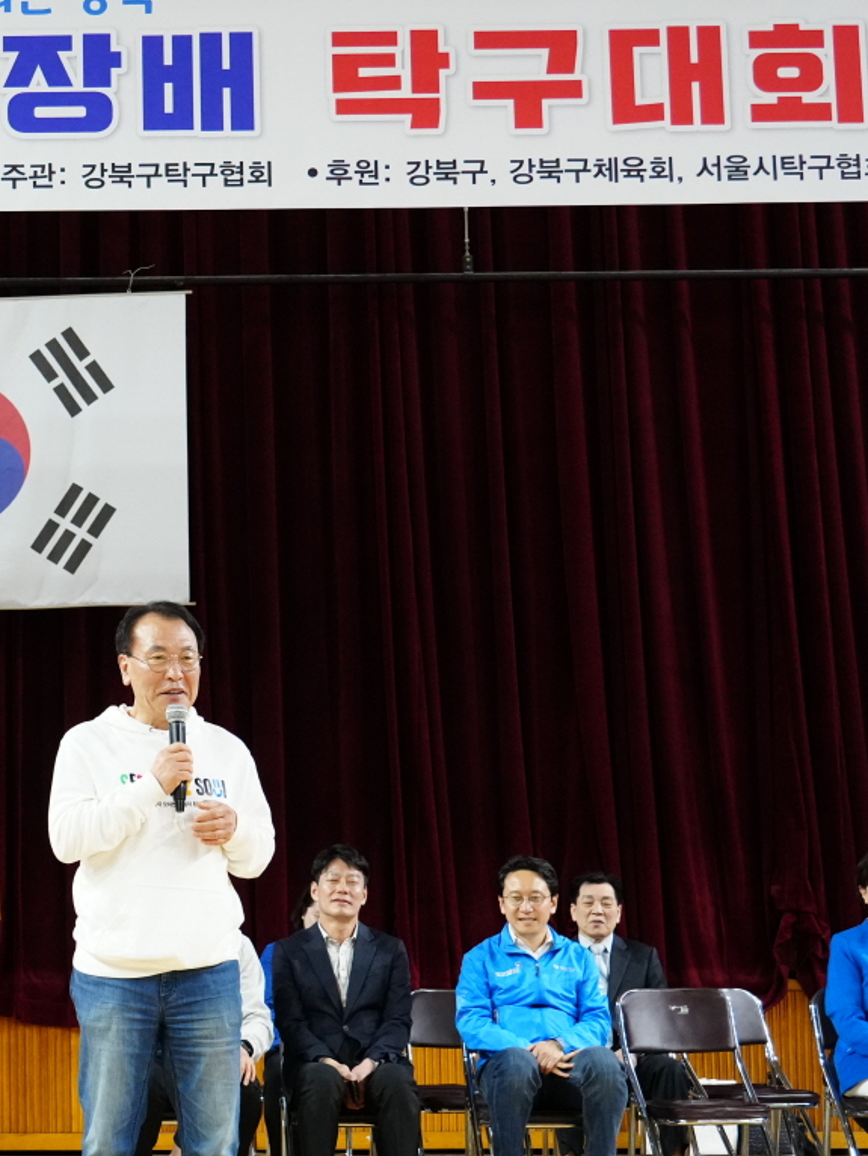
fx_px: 2339
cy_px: 646
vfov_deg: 27.7
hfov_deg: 20.1
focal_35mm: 70
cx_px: -69
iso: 3200
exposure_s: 1/250
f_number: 4
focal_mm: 31
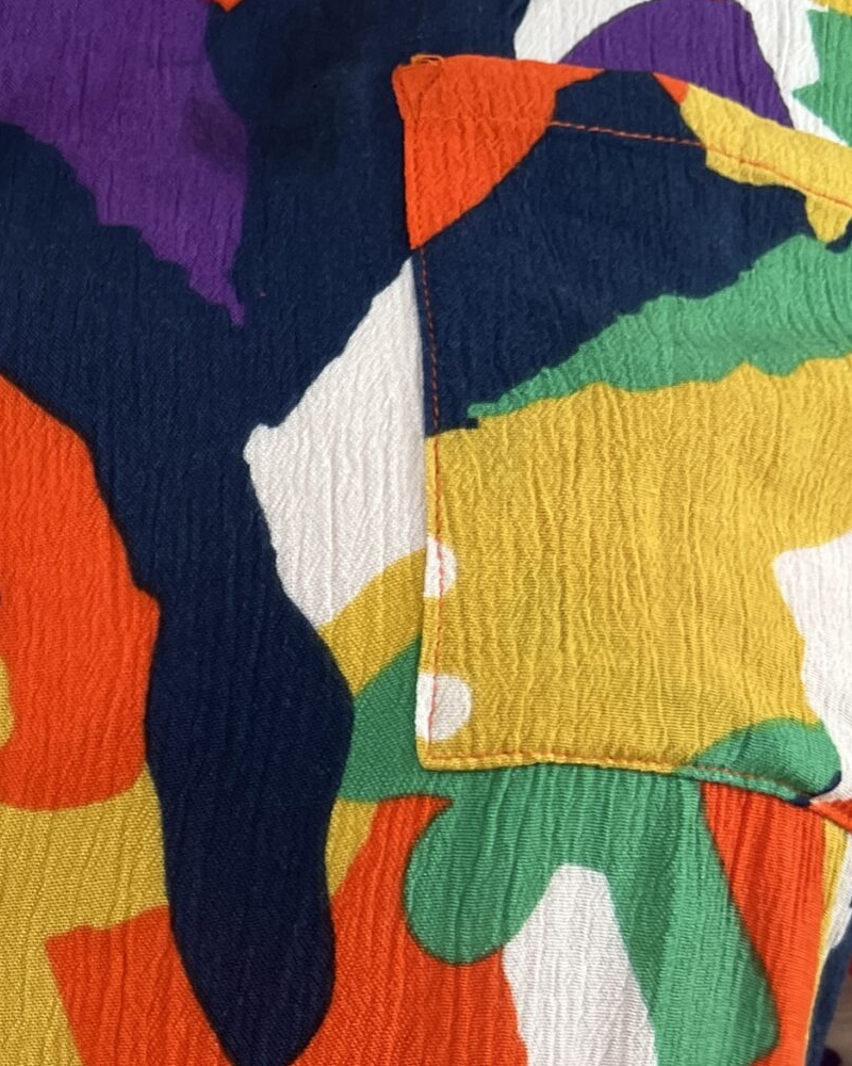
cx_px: -147
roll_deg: -1.2
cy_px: 851
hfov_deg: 21.9
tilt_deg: -6.7
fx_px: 2049
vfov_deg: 28.5
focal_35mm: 65
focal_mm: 5.7
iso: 125
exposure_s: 1/111
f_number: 1.5
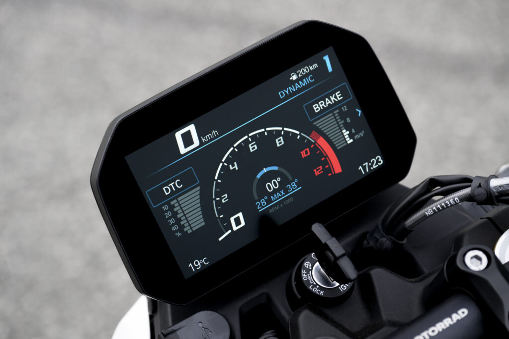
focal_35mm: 93
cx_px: 254
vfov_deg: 14.7
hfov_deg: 21.9
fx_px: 1315
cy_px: 170
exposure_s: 1/80
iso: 250
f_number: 5.6
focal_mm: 93
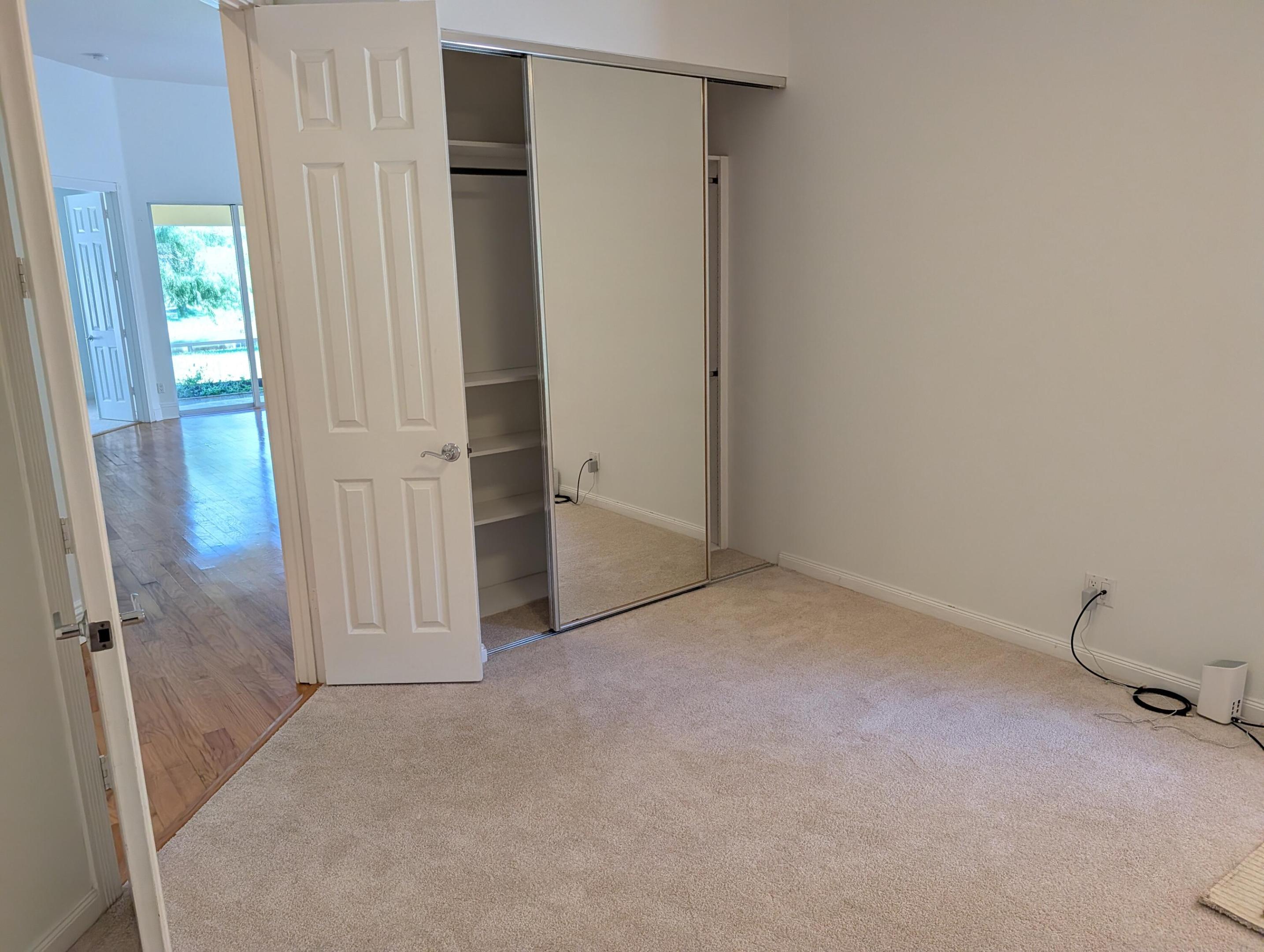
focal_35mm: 24
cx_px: 632
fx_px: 878
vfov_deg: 56.9
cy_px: 476
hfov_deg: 71.5
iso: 741
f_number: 1.68
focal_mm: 6.9
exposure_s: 1/876
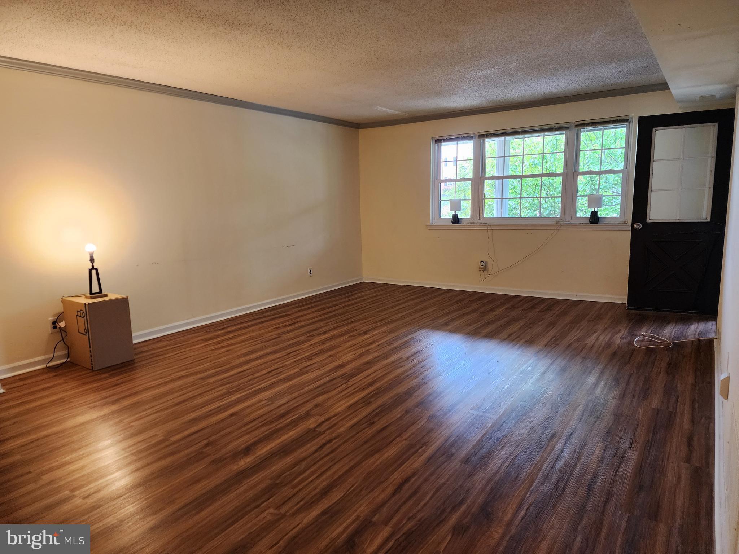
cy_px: 277
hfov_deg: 73.9
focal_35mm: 23
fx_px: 491
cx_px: 370
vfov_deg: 58.9
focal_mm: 6.4
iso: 400
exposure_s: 1/120
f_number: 1.8
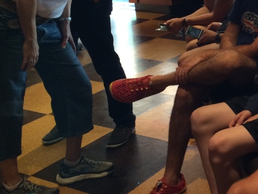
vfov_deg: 21.1
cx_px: 292
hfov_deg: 25.8
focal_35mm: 69
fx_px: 515
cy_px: 36
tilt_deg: -16.5
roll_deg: +1.4
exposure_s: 1/30
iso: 125
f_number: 2.2
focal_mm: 4.15
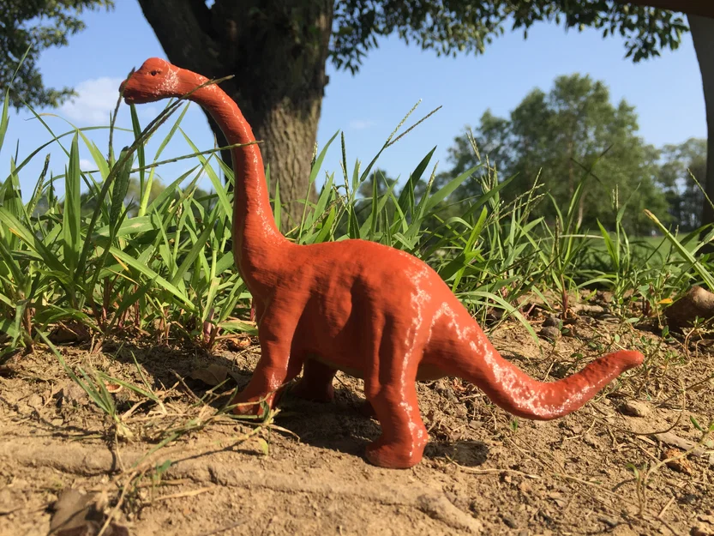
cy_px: 268
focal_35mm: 29
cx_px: 357
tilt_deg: +0.9
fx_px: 598
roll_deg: -0.6
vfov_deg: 48.2
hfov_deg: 61.7
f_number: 2.2
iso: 32
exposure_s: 1/1319
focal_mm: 4.15
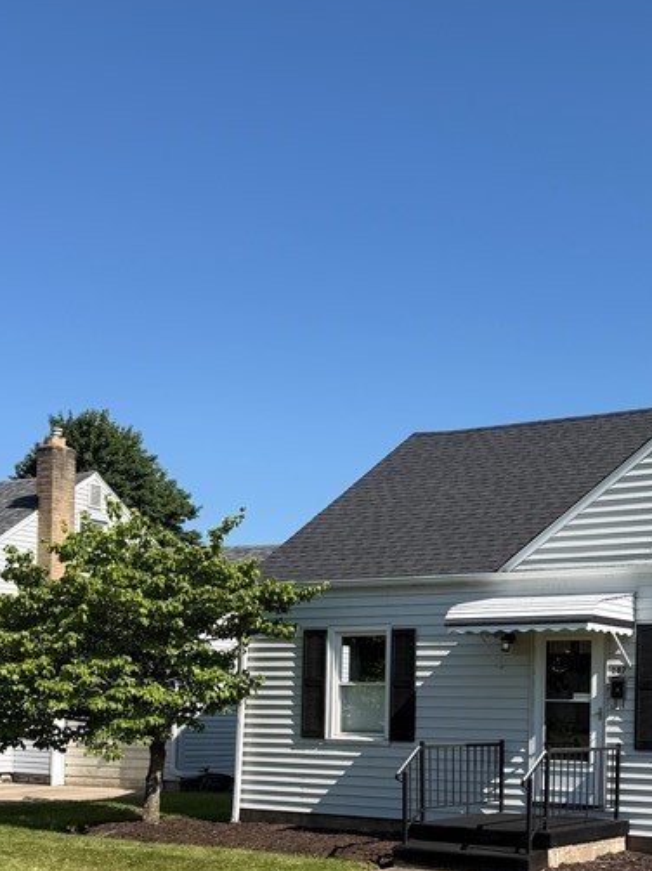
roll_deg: -1.1
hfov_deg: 29.0
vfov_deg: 37.7
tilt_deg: +1.7
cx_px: 520
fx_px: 1232
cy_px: 675
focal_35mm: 49
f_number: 1.78
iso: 80
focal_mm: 6.76
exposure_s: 1/4167
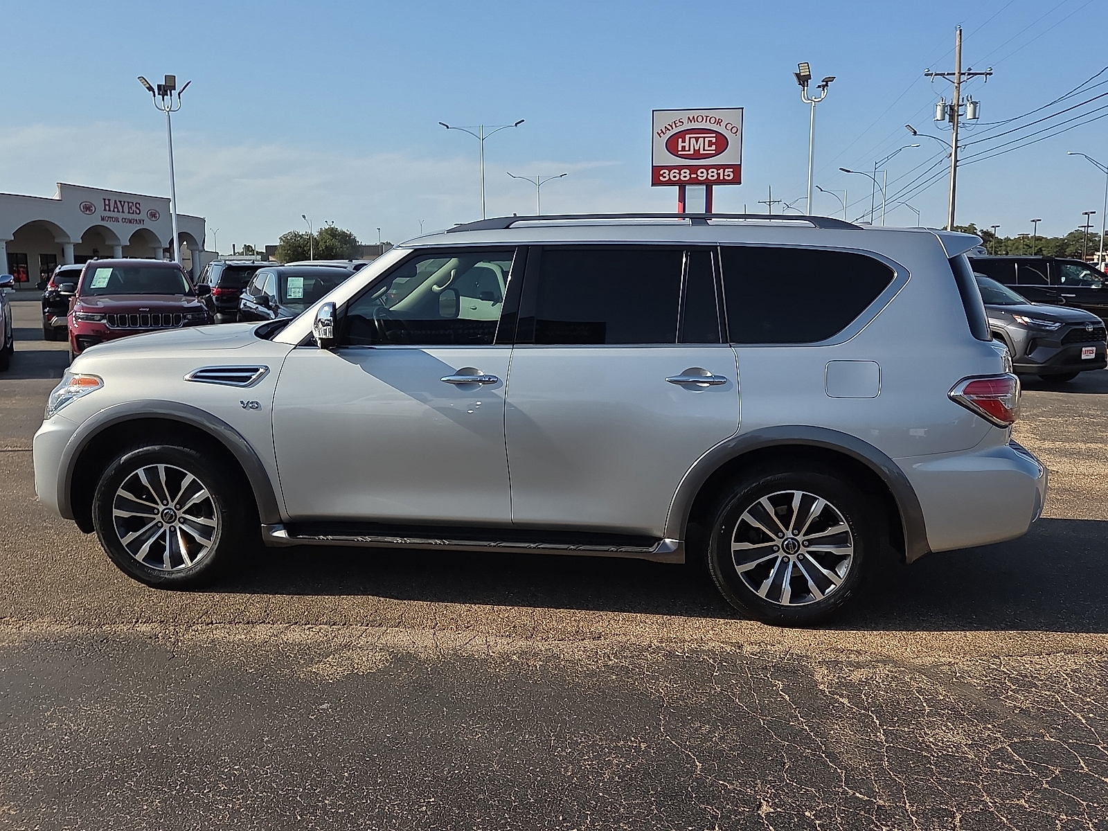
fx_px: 928
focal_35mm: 29
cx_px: 554
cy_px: 416
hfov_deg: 61.7
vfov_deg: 48.2
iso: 25
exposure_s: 1/1667
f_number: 1.8
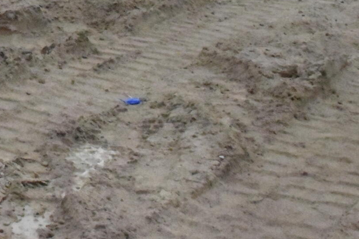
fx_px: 1316
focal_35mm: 132
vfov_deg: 9.9
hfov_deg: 14.1
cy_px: -182
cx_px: -246
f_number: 14
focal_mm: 24
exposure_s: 1/2000
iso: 12800
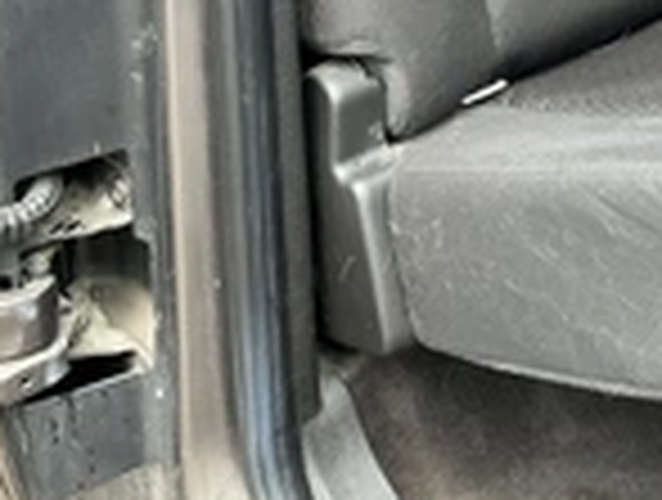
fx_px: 1457
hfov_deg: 25.3
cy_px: -162
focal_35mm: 76
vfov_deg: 18.1
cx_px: 509
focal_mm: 3
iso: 25
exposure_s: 1/172
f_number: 1.8
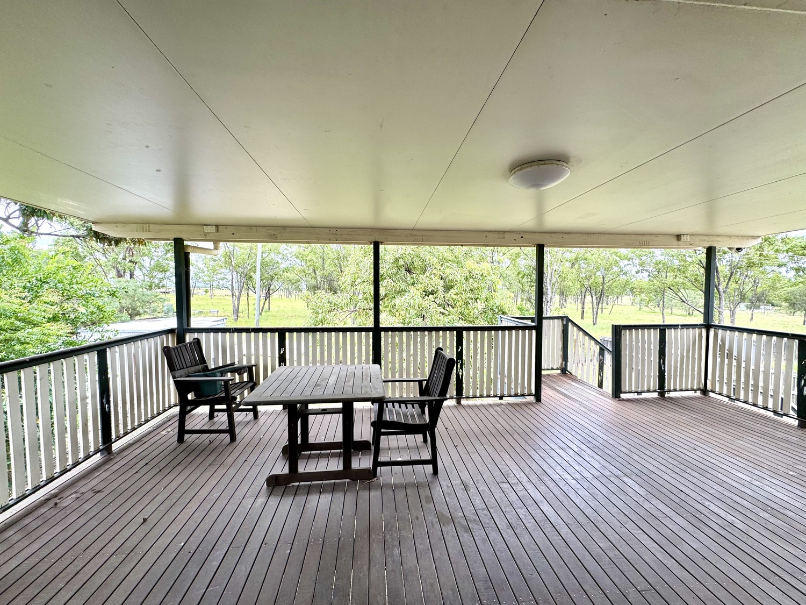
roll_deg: +0.1
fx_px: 326
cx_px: 403
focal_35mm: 14
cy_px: 302
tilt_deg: -4.2
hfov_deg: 102.1
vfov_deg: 85.7
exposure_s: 1/282
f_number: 2.2
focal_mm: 2.22
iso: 40
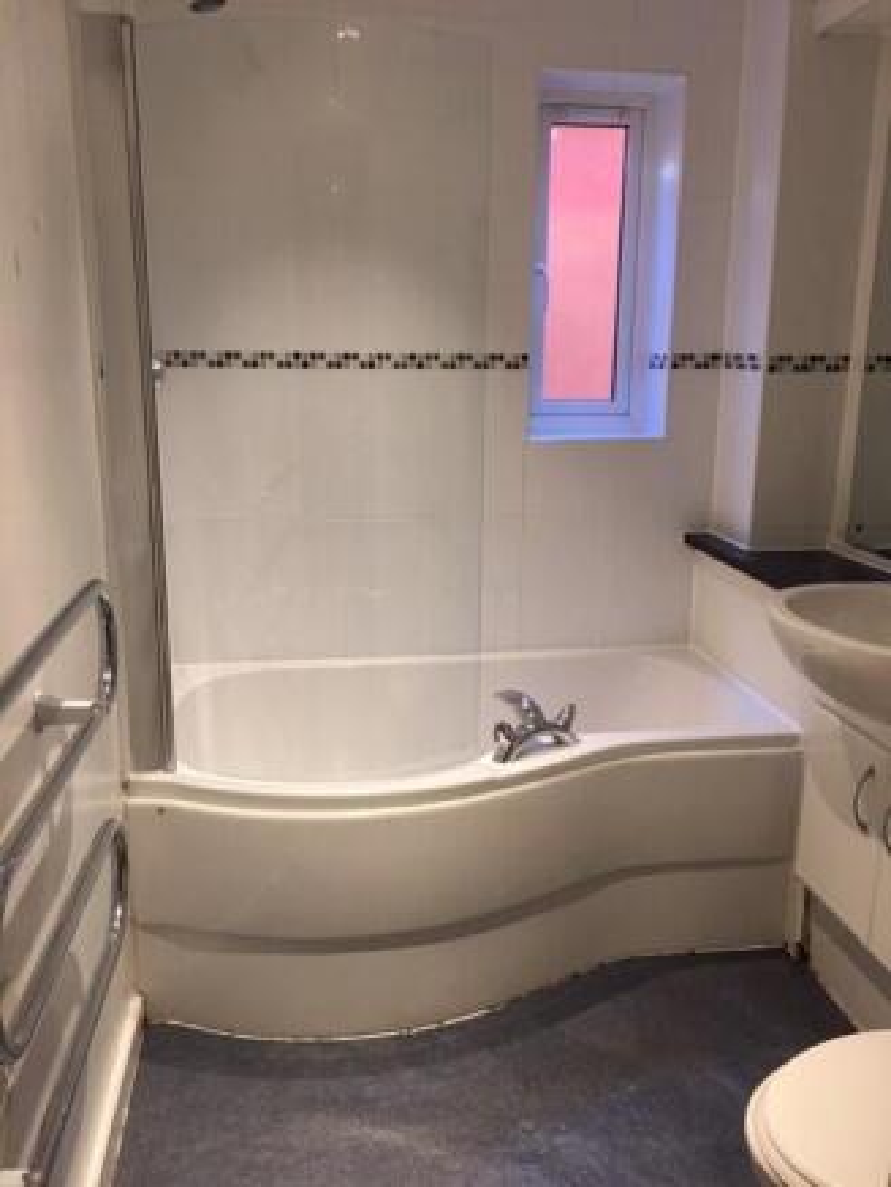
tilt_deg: -13.4
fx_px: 995
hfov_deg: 48.2
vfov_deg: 61.6
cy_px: 594
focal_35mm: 29
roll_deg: -0.1
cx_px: 446
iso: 50
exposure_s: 1/17
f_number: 2.2
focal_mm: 4.15
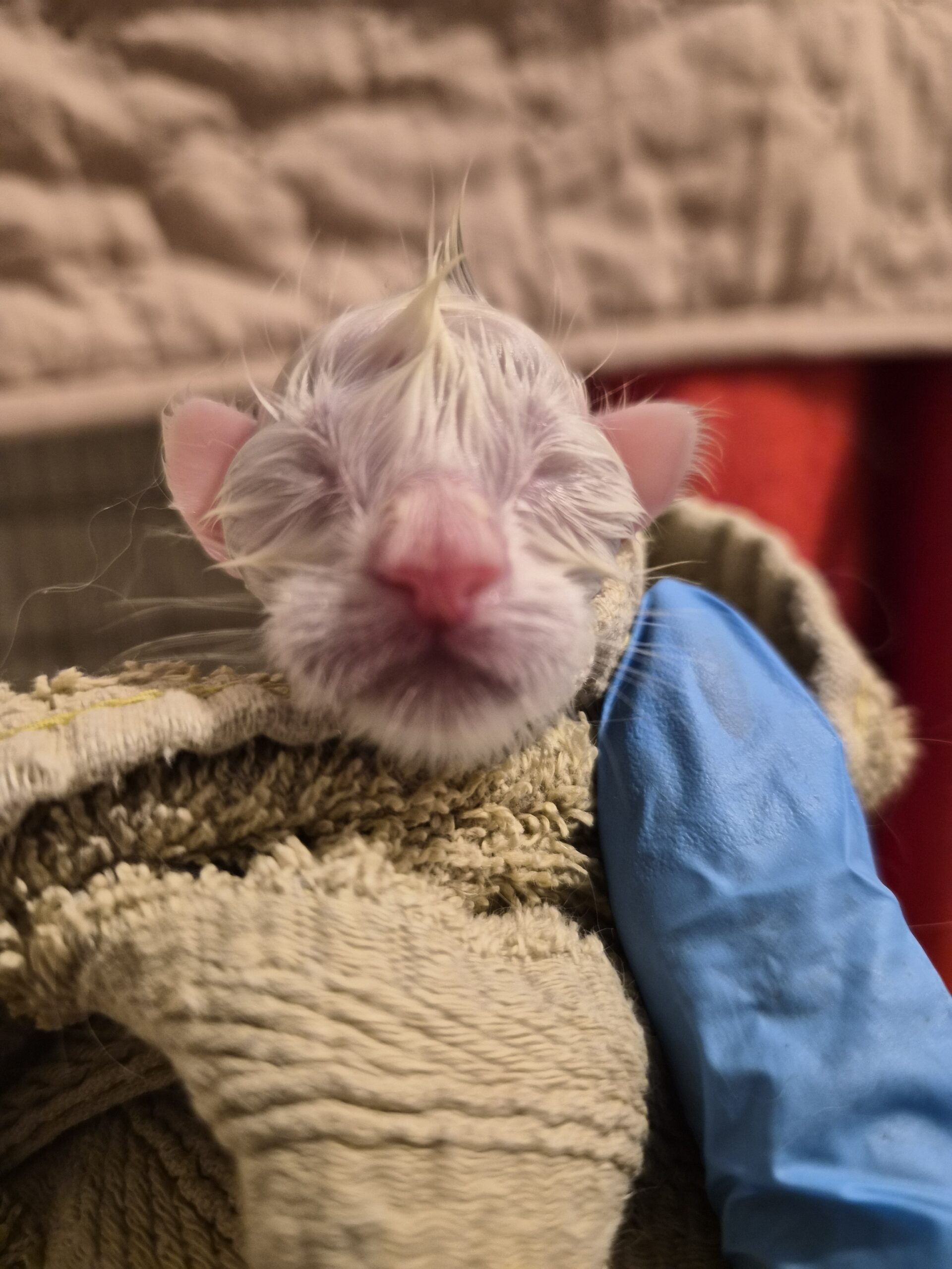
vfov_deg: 73.9
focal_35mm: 23
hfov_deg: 58.9
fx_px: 843
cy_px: 634
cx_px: 476
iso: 800
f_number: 1.8
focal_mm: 5.4
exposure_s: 1/52
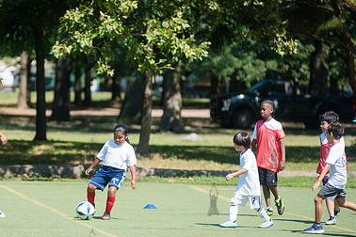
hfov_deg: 6.7
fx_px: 3036
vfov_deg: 4.5
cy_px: 154
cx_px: 91
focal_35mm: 307
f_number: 4
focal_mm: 200
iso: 200
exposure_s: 1/1000
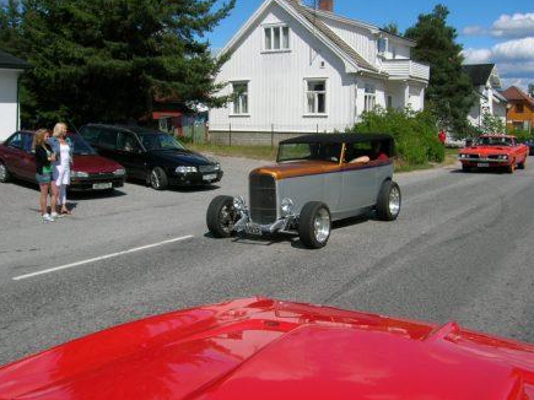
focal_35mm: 35
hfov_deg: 52.6
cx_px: 271
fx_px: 540
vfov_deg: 40.7
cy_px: 195
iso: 50
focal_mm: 5.7
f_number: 4.9
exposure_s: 1/687
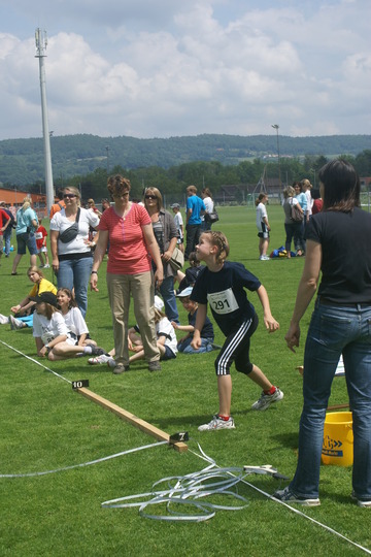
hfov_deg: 20.2
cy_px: 278
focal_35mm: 68
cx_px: 186
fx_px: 1043
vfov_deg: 29.9
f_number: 8
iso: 100
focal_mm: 45
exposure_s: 1/320
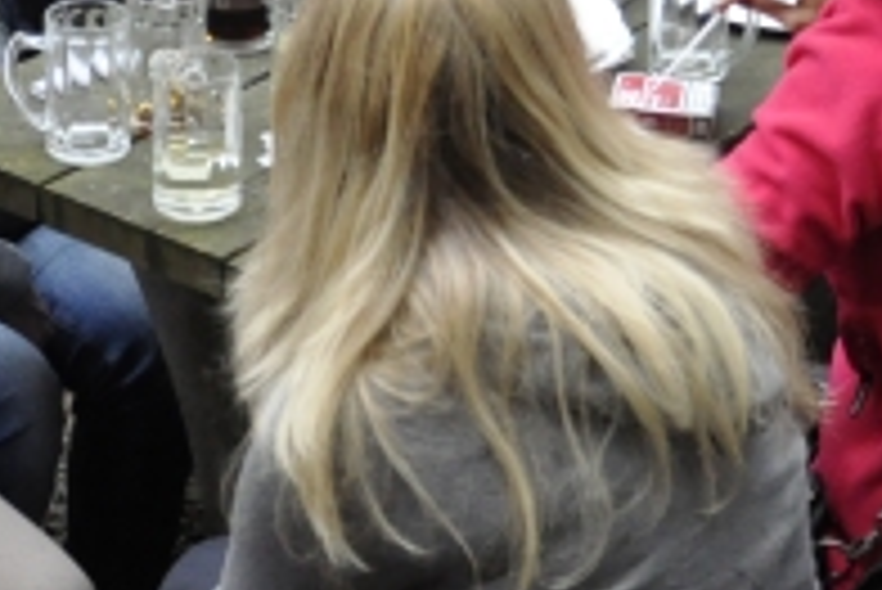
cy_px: -25
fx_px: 2697
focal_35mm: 110
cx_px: 504
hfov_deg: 18.6
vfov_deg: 12.3
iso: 2000
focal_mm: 18
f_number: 4
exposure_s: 1/60
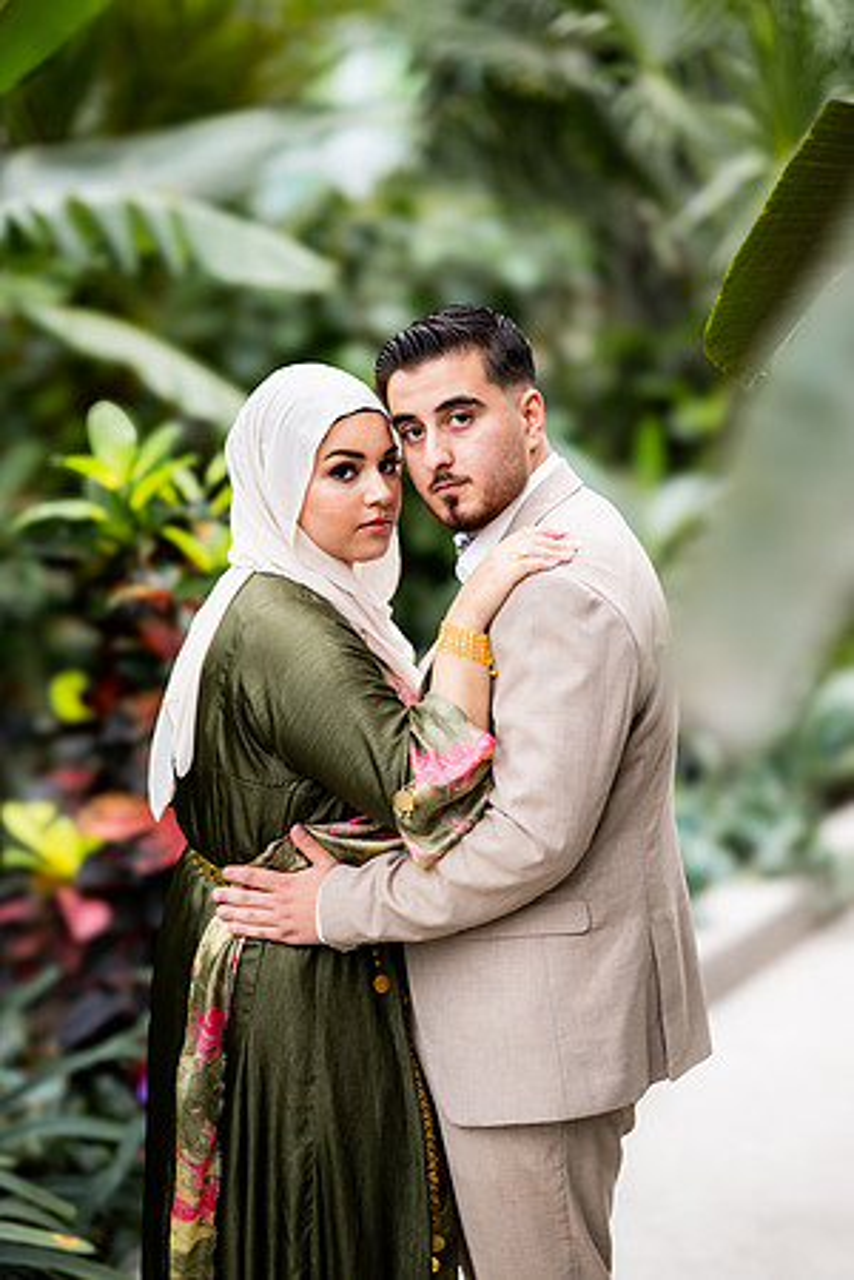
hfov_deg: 16.1
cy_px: 640
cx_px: 427
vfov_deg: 23.9
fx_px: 3024
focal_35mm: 85
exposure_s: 1/400
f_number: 1.4
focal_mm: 85
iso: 100
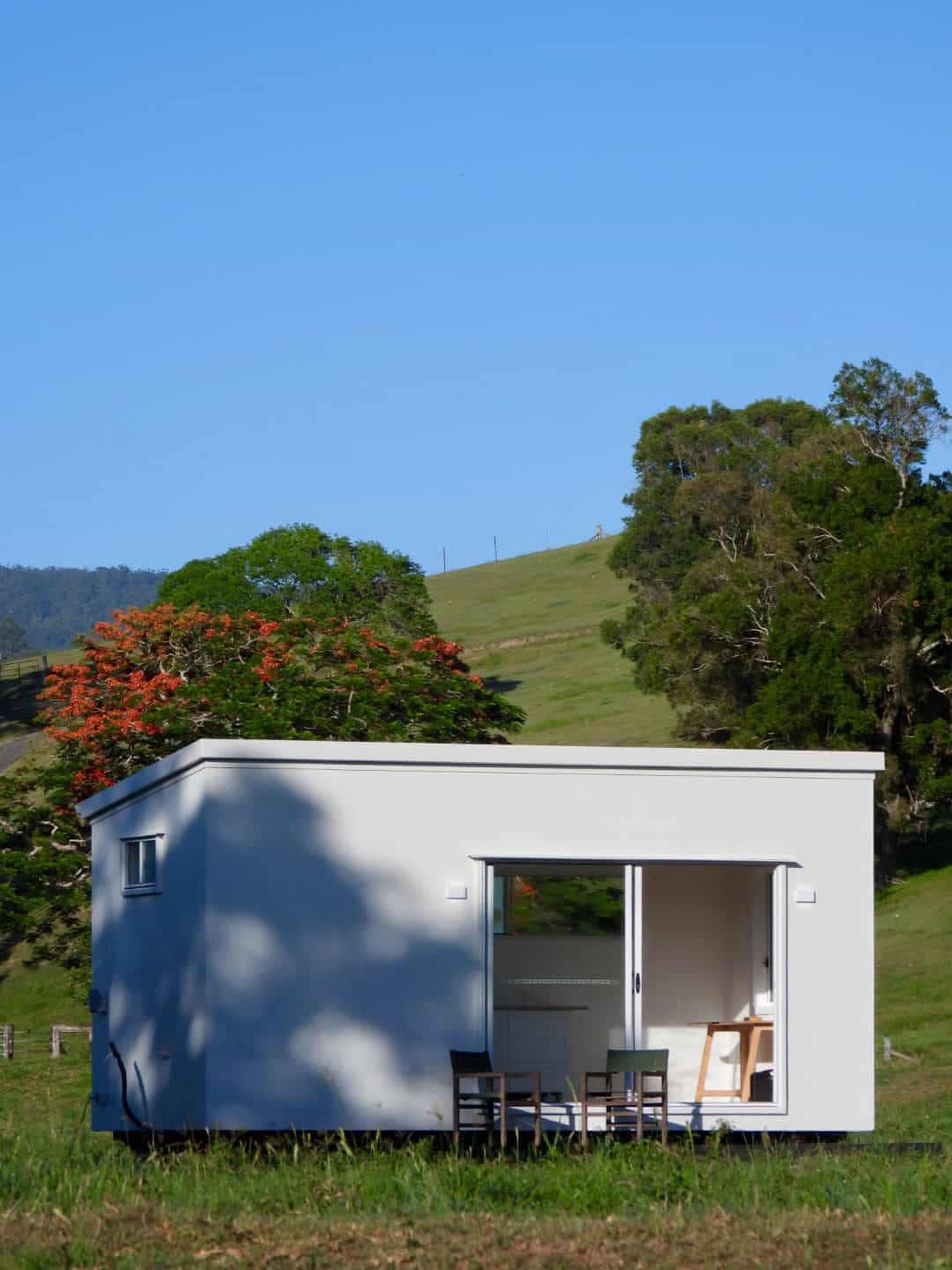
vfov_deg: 9.9
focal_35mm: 200
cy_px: 635
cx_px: 476
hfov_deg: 7.4
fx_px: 7334
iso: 100
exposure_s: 1/1250
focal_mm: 35.9
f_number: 4.5
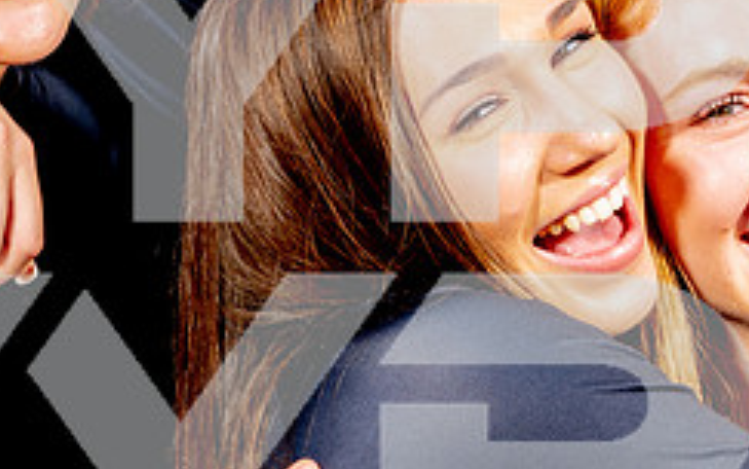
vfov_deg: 8.4
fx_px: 3165
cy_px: 49
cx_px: 353
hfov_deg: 13.5
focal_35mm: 155
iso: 100
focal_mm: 58
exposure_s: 1/125
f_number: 11
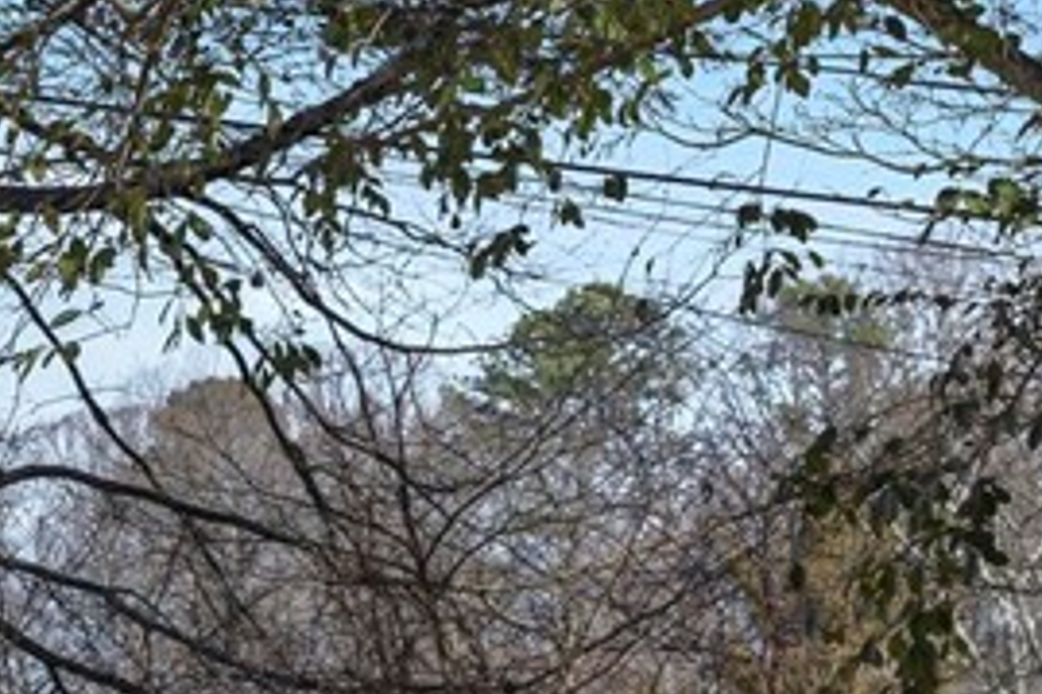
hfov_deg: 13.8
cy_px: 1006
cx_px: -825
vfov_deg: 10.0
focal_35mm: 133
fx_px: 3847
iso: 100
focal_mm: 33
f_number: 8
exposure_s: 1/125
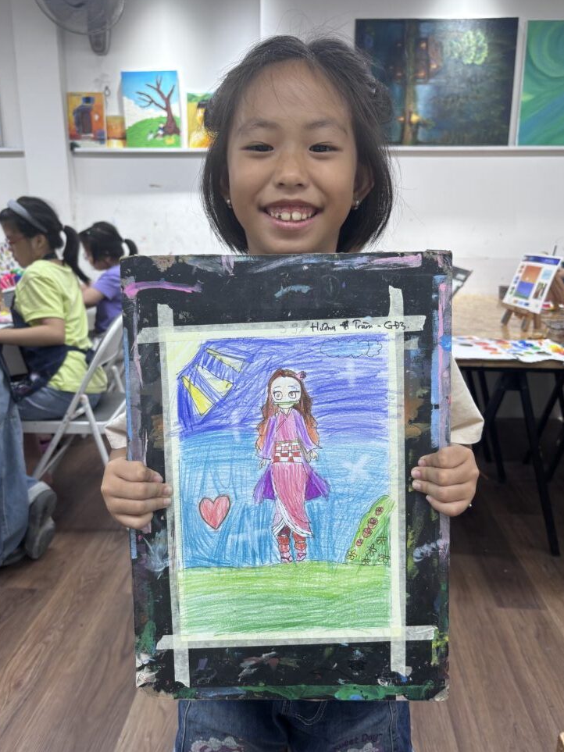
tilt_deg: -14.5
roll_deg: -1.2
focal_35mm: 27
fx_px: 587
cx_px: 281
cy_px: 382
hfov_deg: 51.3
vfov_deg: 65.3
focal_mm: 5.96
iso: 50
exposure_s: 1/100
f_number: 1.6
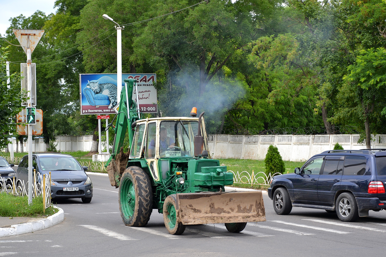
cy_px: 128
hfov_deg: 23.4
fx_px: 933
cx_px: 193
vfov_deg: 15.7
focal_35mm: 87
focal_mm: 58
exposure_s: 1/320
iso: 180
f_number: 5.6
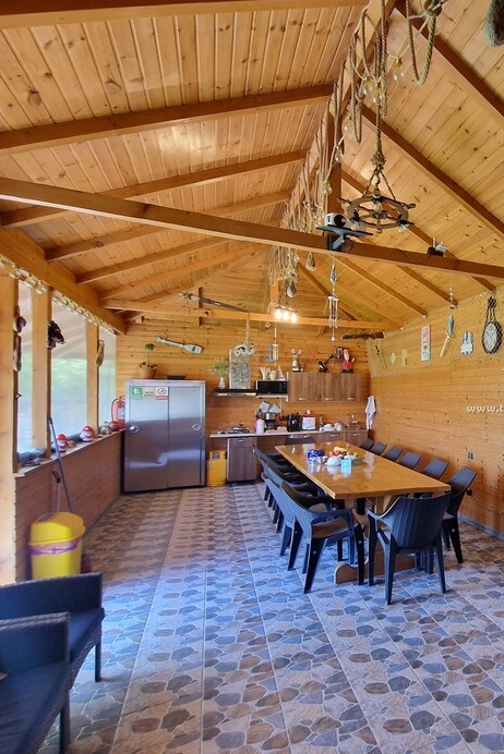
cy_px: 376
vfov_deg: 84.0
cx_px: 514
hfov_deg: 49.4
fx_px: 420
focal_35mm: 20
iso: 250
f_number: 2.2
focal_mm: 2.2
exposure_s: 1/50
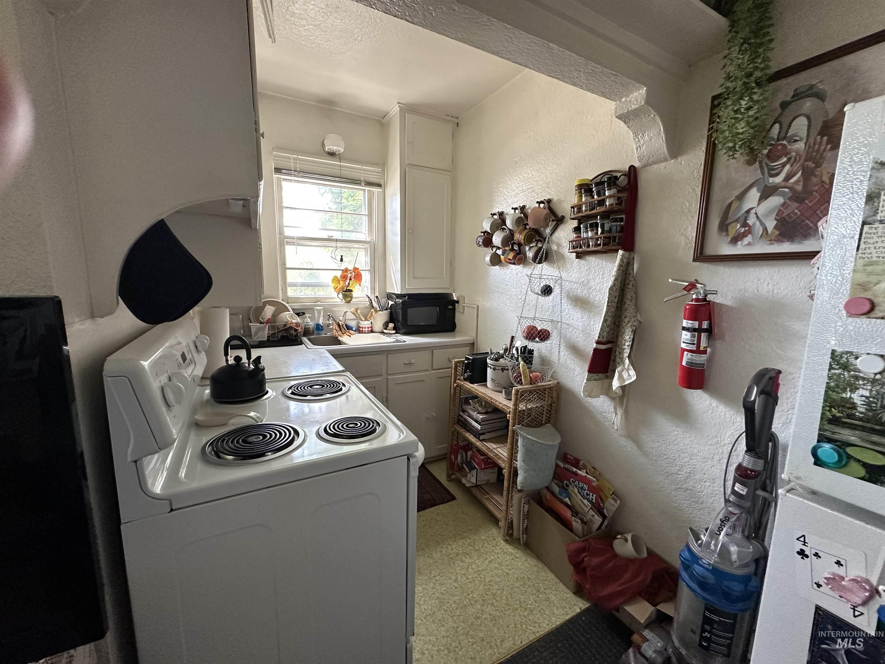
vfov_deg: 85.7
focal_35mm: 14
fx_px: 358
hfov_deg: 102.1
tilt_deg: -8.1
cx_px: 442
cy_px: 332
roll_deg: -0.7
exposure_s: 1/99
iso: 320
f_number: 2.2
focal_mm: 2.22
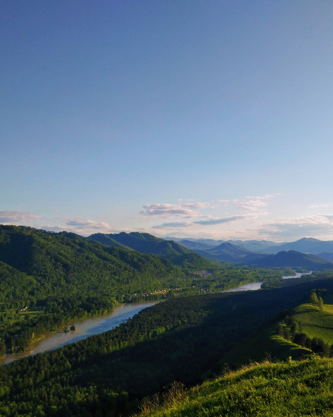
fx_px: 493
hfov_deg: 36.9
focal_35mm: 40
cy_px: 208
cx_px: 227
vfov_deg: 45.8
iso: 100
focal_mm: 4.12
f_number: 2
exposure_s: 1/1731
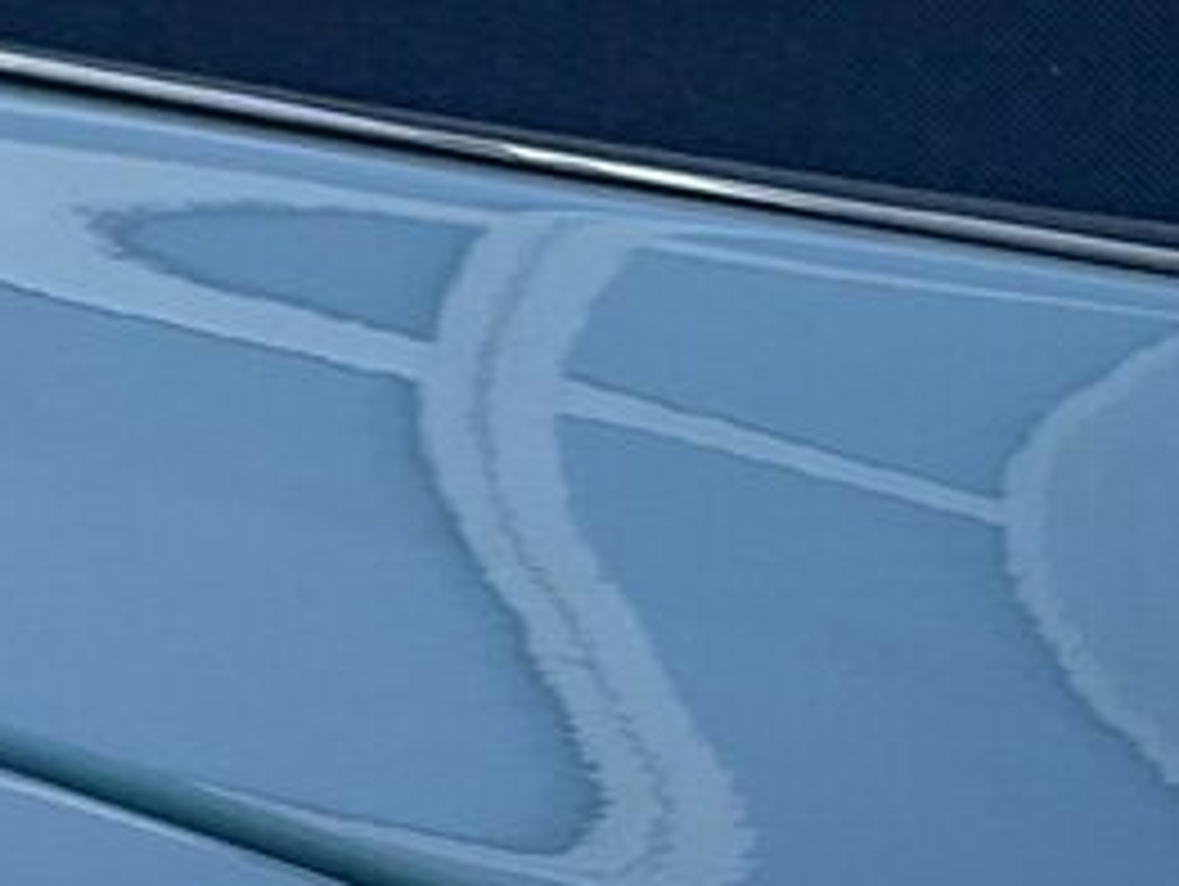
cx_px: 2318
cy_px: 1687
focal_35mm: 238
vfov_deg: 6.1
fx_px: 8114
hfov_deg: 8.0
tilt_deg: -17.7
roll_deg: -0.5
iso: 25
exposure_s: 1/99
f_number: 2
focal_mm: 6
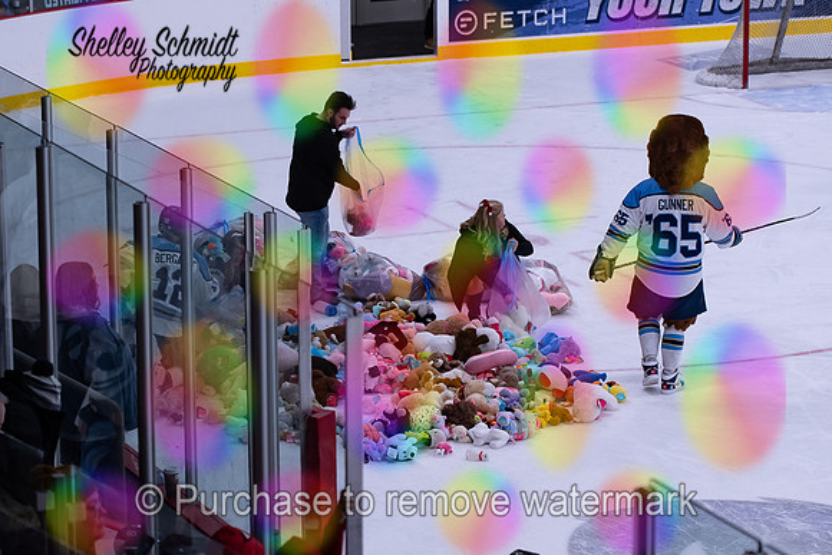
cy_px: 301
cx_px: 407
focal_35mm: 137
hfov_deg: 15.0
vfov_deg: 10.0
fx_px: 3162
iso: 800
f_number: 3.2
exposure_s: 1/800
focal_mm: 75
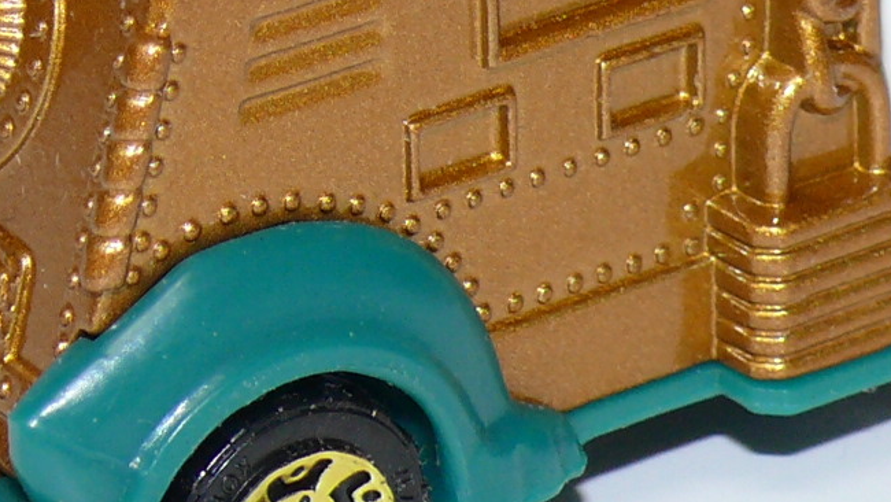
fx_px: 6971
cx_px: 599
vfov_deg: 4.1
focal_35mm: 295
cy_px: -1
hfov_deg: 7.3
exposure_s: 1/30
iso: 100
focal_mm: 13.9
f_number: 4
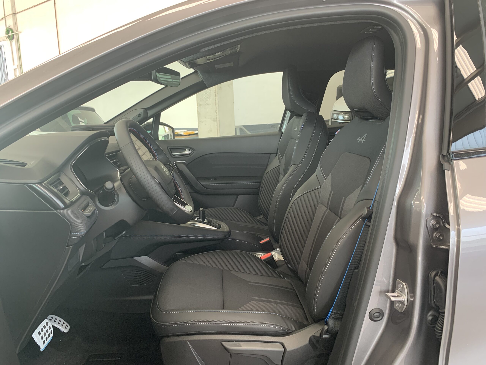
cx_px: 243
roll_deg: +1.0
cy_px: 182
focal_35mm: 26
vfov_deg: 53.1
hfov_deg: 67.3
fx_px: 365
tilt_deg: -9.3
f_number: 1.8
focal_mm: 4.25
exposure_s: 1/66
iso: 100
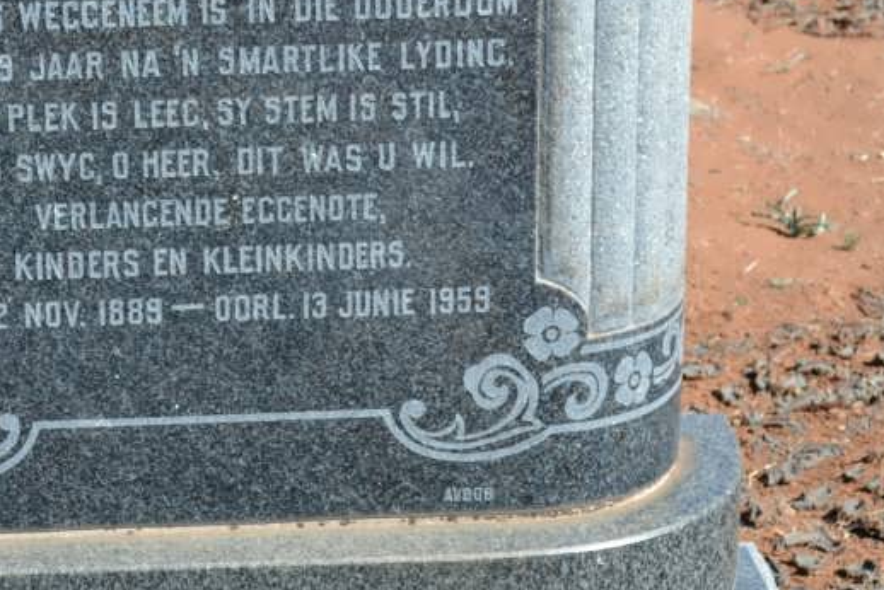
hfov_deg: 16.3
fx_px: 3071
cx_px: 230
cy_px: 114
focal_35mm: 125
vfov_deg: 10.9
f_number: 5.6
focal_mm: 36
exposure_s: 1/125
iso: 140
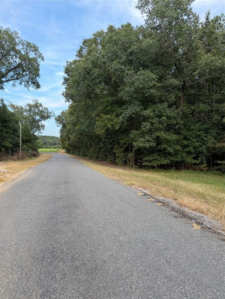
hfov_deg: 56.8
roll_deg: -0.9
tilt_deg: +0.4
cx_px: 112
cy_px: 150
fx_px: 208
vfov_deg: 71.6
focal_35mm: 24
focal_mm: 6.76
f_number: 1.78
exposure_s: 1/206
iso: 125
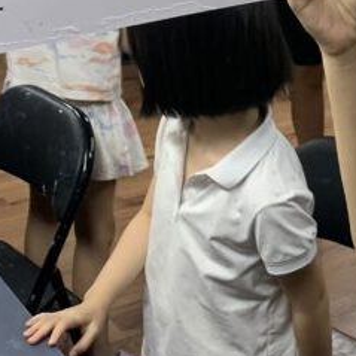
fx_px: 1117
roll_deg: -0.6
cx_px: 386
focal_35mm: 96
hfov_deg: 17.5
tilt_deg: -13.1
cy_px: -12
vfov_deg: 17.6
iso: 100
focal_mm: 4.25
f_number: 1.8
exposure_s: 1/110
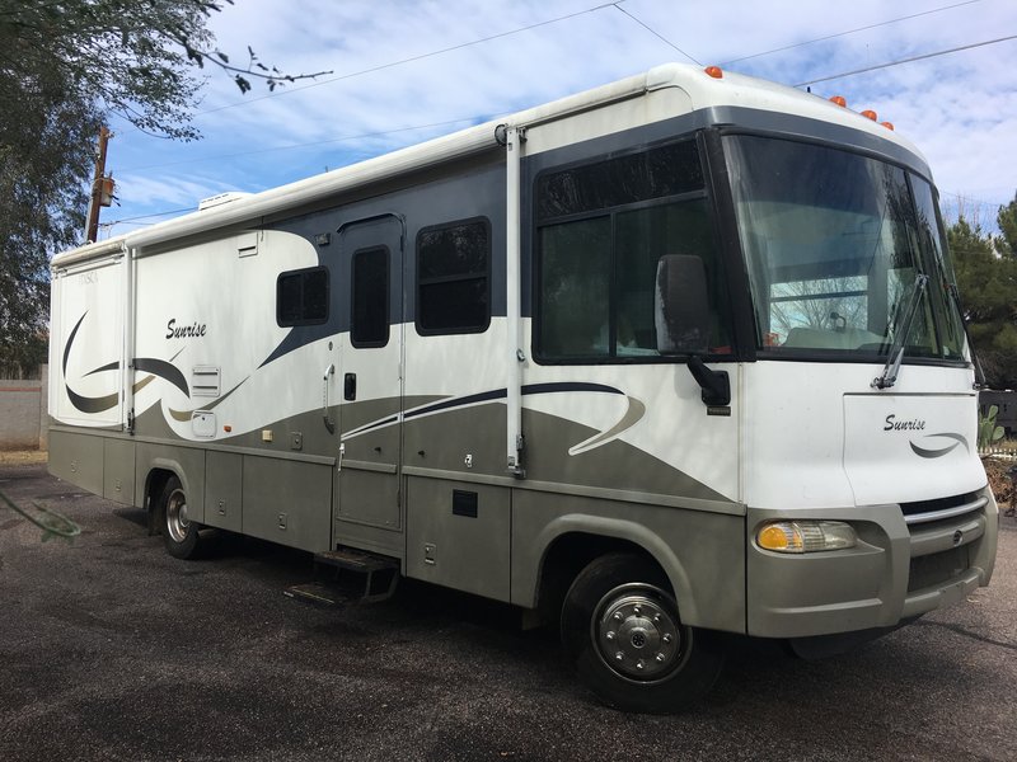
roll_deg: -1.3
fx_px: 852
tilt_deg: +0.2
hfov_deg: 61.7
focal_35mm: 29
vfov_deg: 48.2
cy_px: 381
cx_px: 508
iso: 25
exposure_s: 1/1304
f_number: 2.2
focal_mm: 4.15
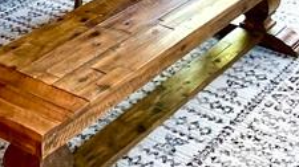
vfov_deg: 12.3
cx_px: 32
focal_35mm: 90
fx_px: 713
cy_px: -130
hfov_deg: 23.1
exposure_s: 1/60
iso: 80
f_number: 1.8
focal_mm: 3
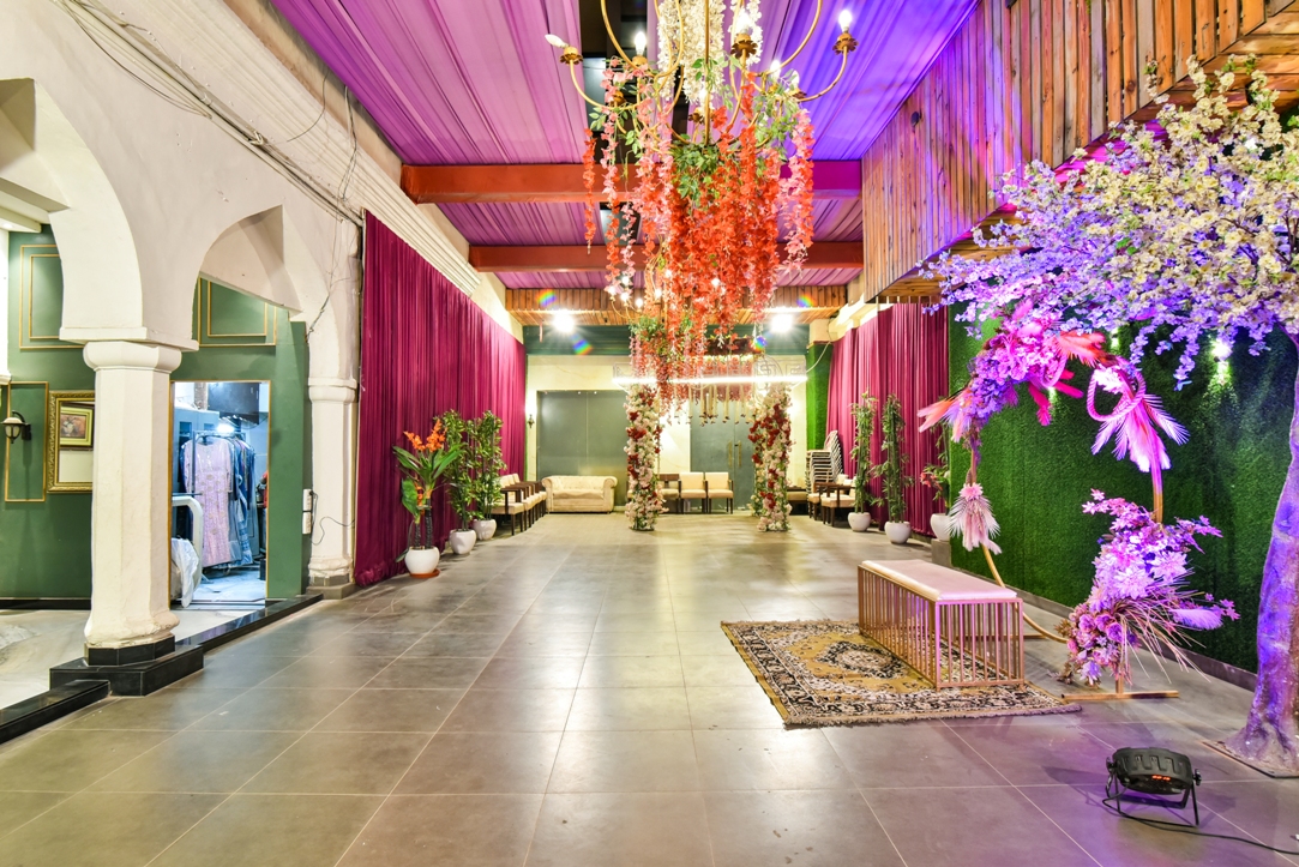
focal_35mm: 20
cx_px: 650
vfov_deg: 62.0
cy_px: 434
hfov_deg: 84.0
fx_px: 722
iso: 2000
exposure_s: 1/15
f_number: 7.1
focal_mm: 20
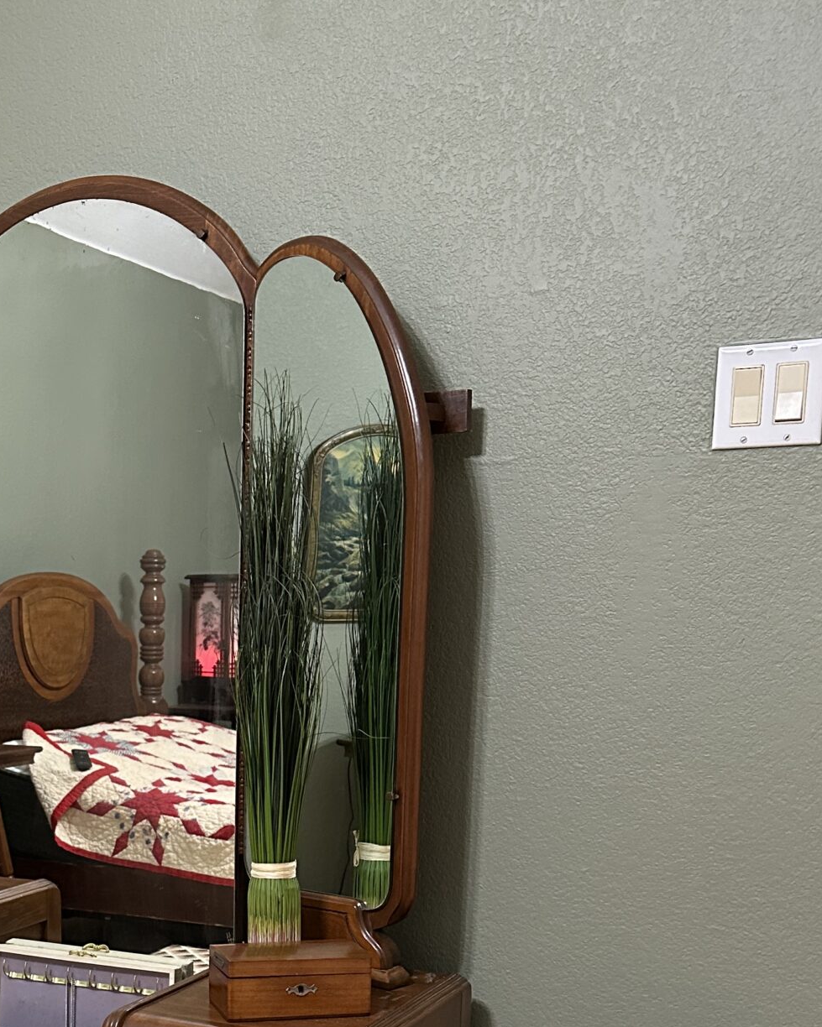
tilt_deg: -10.2
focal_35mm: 49
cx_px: 84
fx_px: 1490
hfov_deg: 29.6
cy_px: 884
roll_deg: -0.9
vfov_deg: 36.2
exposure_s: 1/60
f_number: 1.78
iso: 500
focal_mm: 6.86
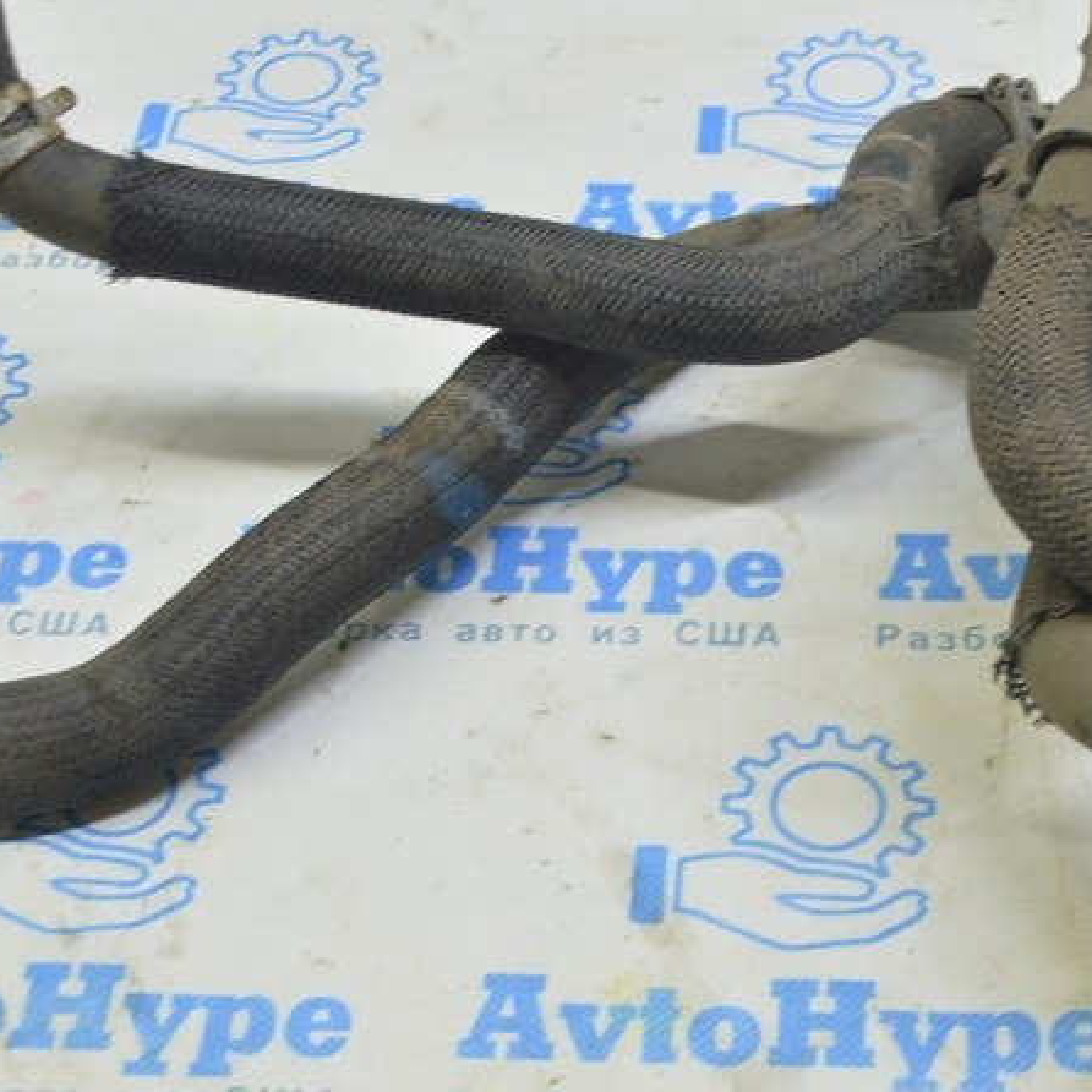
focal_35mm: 76
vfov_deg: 22.7
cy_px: 711
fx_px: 2712
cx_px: 683
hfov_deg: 22.7
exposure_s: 1/20
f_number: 5.6
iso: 400
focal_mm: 26
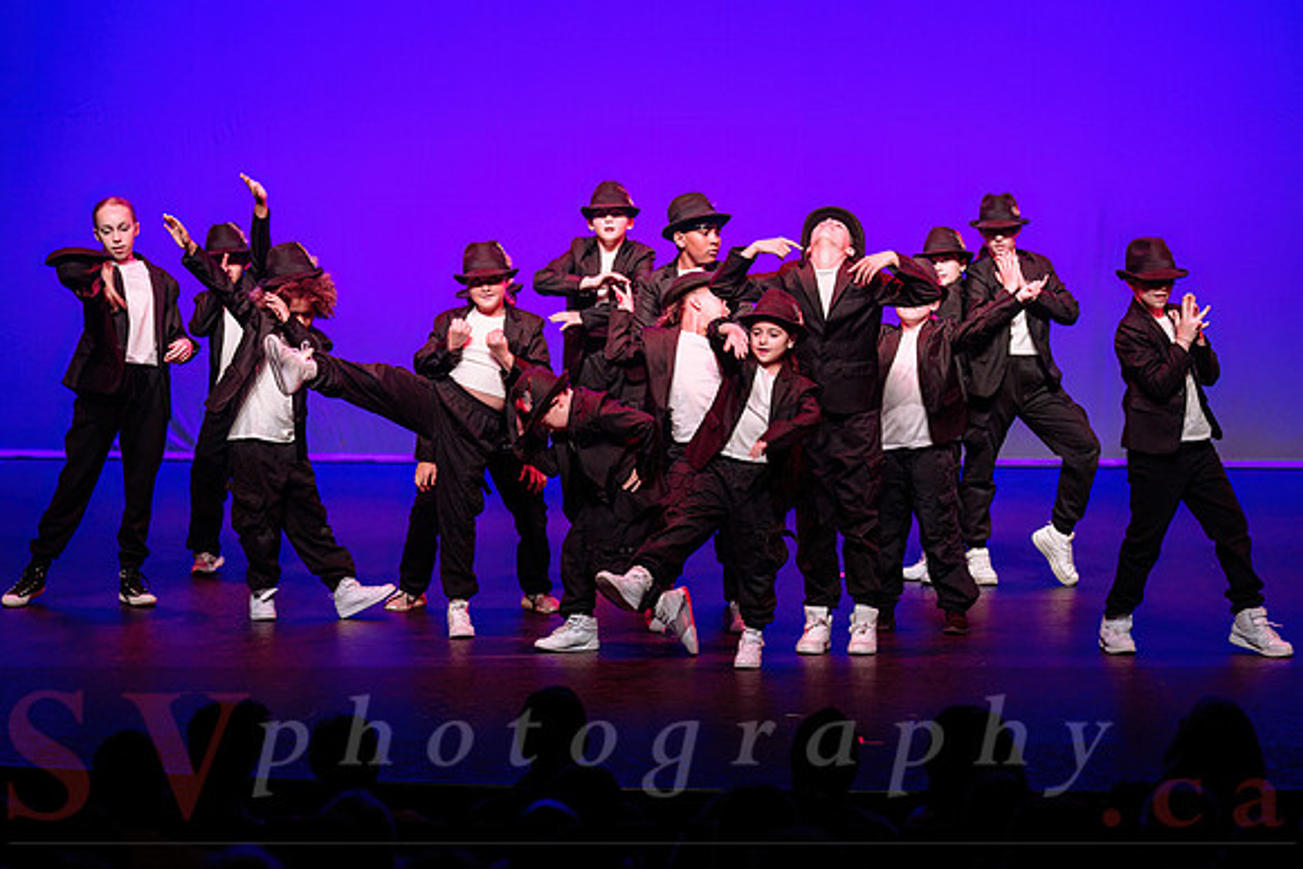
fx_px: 4400
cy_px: 397
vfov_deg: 11.3
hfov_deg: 16.8
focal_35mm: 122
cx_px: 652
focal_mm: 112
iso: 1250
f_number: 2.8
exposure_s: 1/320
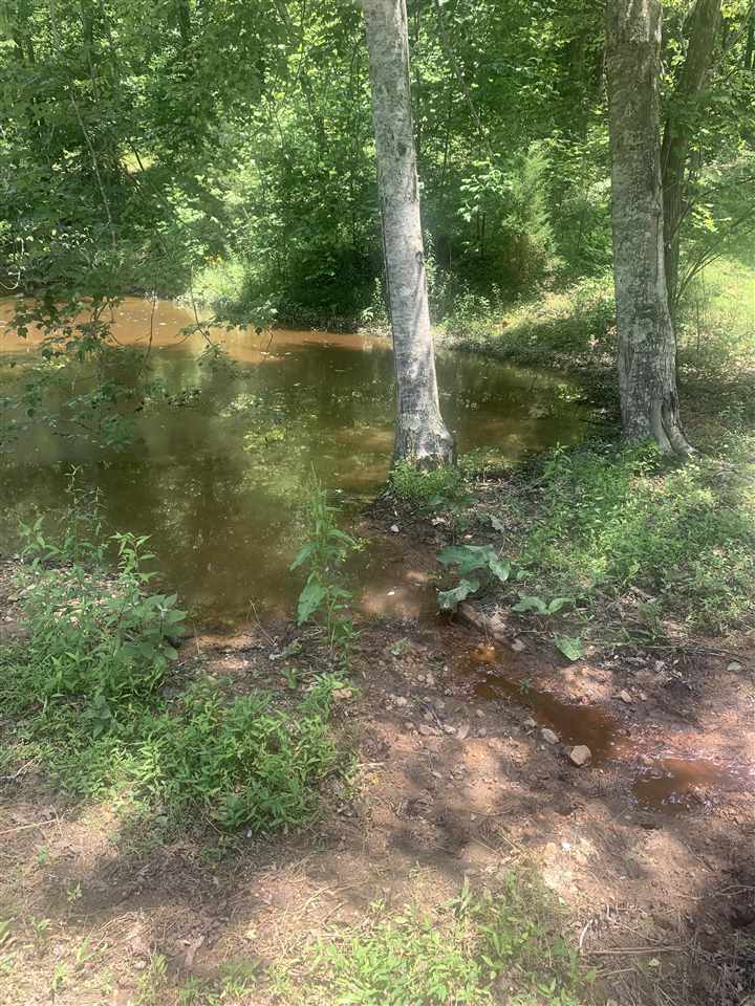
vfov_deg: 67.3
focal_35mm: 26
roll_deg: -0.9
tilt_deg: -20.0
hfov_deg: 53.1
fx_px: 756
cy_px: 503
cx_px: 378
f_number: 1.8
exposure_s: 1/223
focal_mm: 4.25
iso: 25
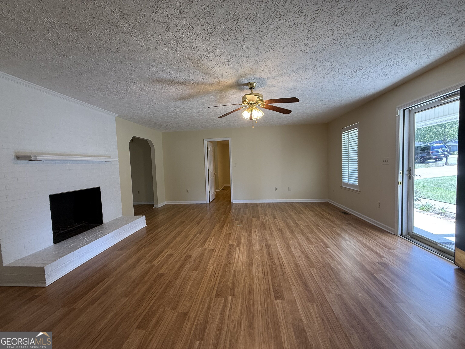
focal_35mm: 14
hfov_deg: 102.1
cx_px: 232
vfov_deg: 85.7
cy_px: 174
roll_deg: +2.1
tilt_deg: -2.8
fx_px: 188
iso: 160
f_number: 2.2
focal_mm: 2.22
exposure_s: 1/120
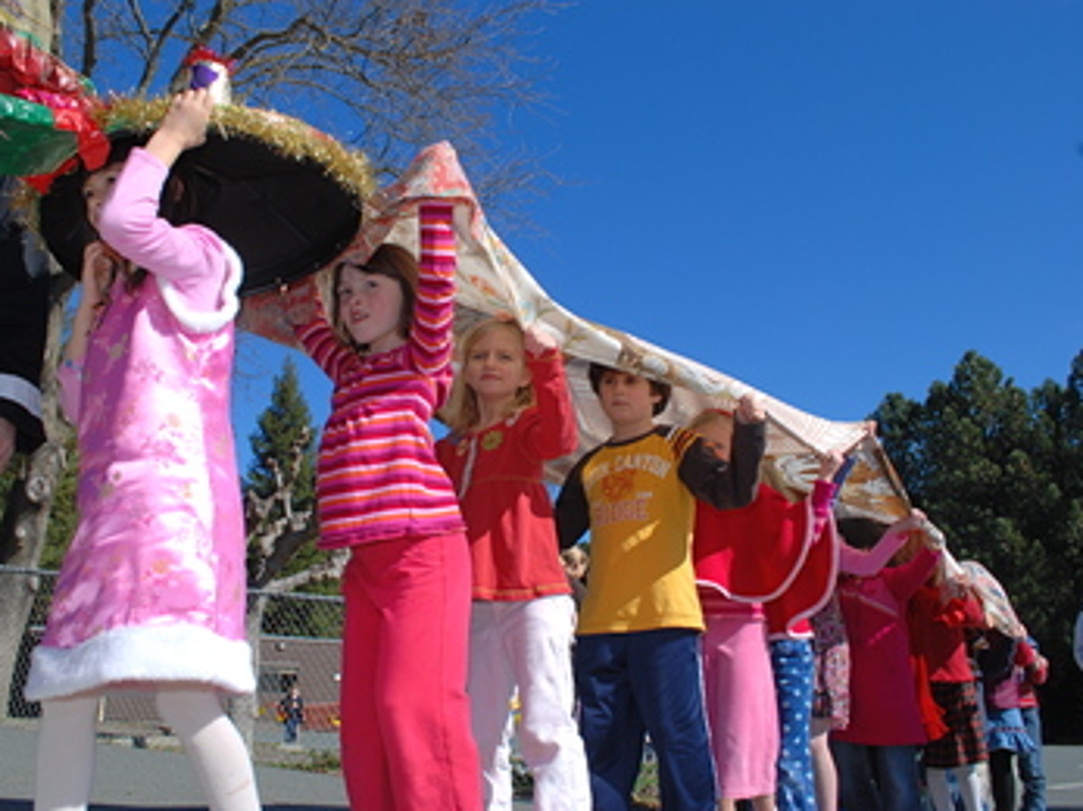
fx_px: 938
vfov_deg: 46.8
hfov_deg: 59.9
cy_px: 412
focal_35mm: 30
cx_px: 496
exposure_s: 1/200
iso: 100
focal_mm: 18
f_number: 11
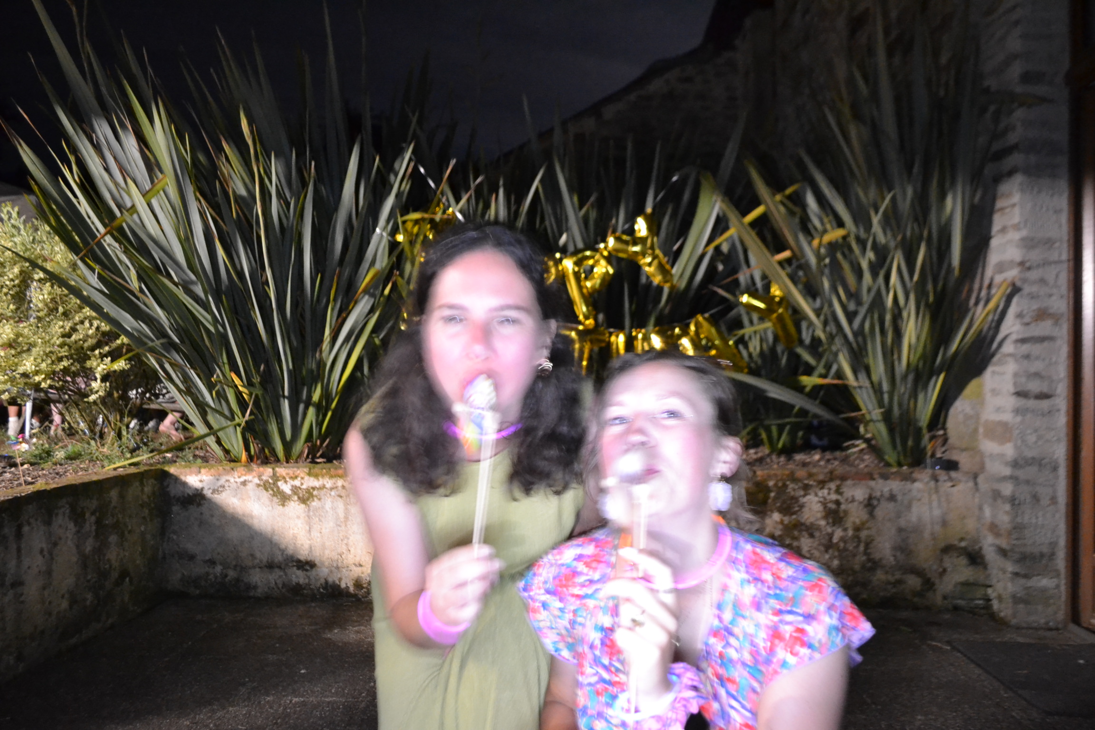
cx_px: 548
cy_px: 365
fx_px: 821
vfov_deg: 47.9
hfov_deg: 67.4
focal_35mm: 27
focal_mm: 18
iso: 3200
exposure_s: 1/2.5
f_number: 3.5
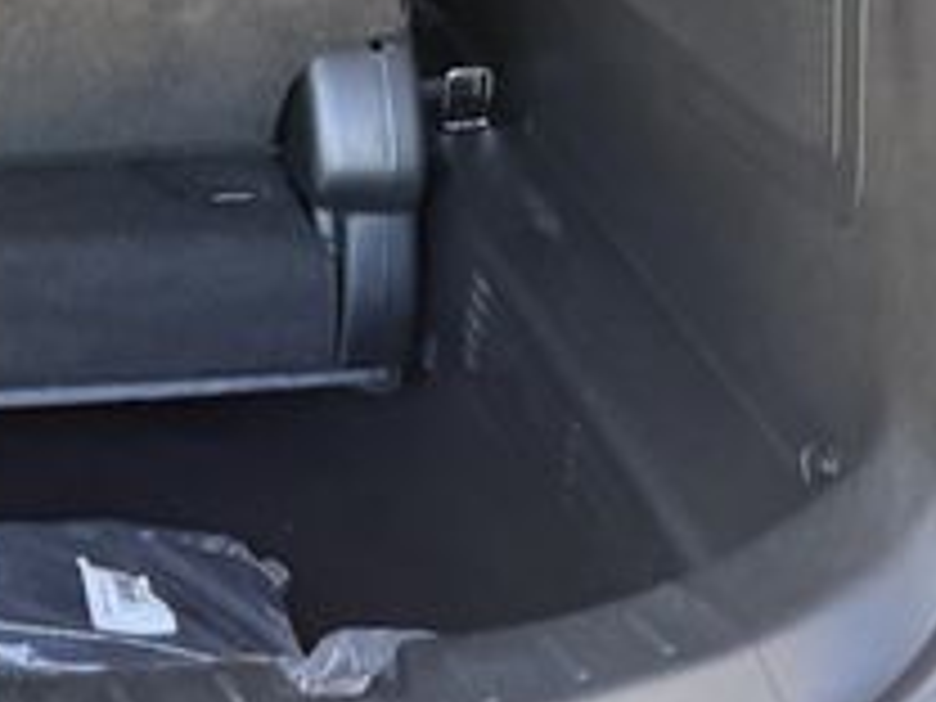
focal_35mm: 74
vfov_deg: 18.9
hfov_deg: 22.8
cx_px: -356
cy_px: -117
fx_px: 2001
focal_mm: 6.76
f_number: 1.78
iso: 100
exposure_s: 1/121
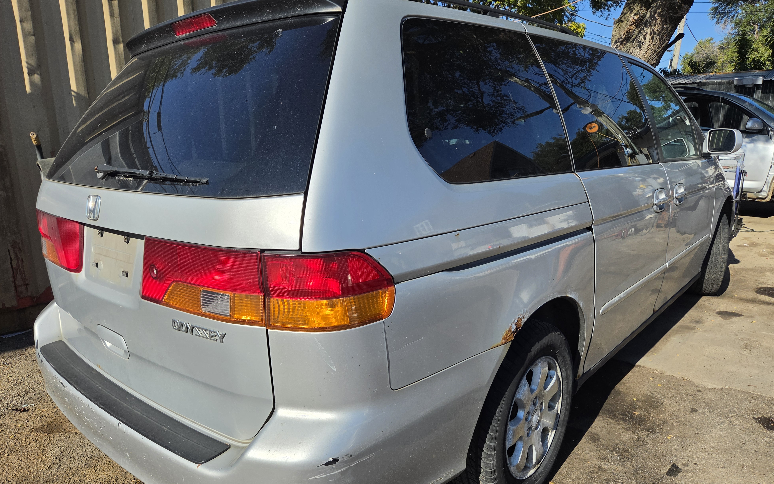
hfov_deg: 72.5
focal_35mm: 25
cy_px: 270
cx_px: 386
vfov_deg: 49.2
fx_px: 527
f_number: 1.8
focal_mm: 5.4
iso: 80
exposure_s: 1/7071
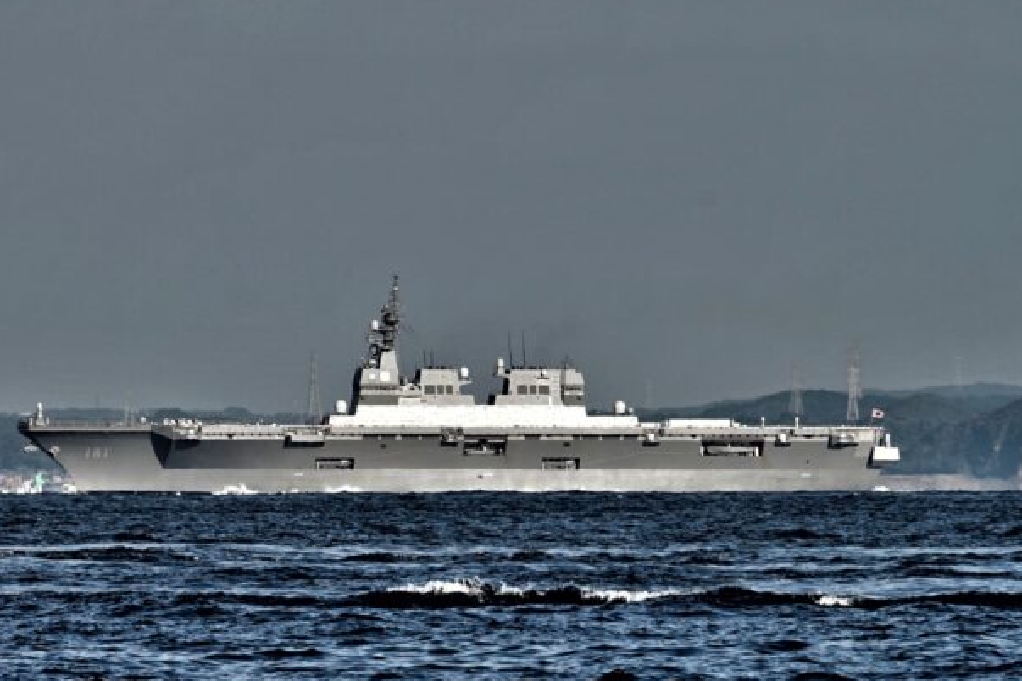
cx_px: 468
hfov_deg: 5.4
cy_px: 386
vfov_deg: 3.6
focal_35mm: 382
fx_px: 10844
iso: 400
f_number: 11
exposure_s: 1/320
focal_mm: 200
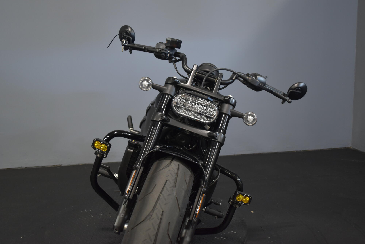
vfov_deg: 36.9
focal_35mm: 36
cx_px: 182
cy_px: 122
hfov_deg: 53.1
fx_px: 365
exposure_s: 1/30
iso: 1000
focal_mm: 24
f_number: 4
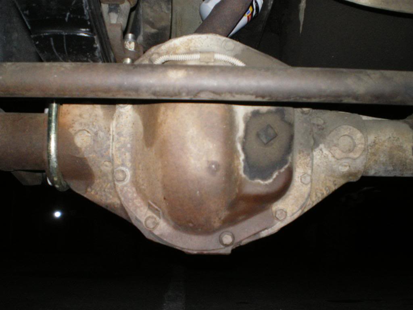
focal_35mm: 38
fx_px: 453
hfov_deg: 49.0
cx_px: 206
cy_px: 155
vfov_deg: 37.7
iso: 400
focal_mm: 6.3
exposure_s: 1/30
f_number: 3.1
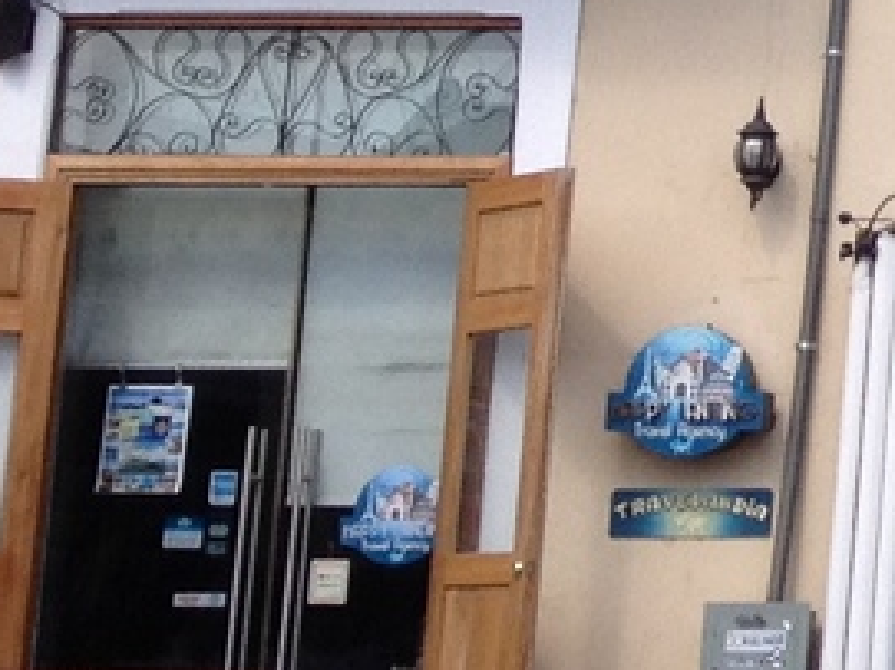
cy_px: -413
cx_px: 2309
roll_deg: +0.2
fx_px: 5350
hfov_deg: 8.5
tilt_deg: +10.8
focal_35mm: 207
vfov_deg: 7.0
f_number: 2.4
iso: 50
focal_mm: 4.28
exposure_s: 1/986
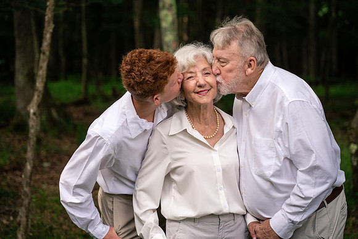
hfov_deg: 23.9
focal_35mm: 85
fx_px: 845
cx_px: 179
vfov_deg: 16.1
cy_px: 120
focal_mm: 85
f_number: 3.5
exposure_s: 1/640
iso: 320
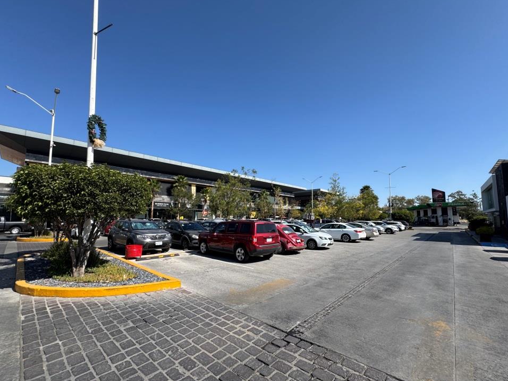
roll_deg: +0.3
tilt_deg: +5.7
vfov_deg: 81.7
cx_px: 264
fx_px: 220
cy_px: 200
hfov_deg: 98.1
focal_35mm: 15
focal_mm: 2.22
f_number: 2.2
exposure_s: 1/1832
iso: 40
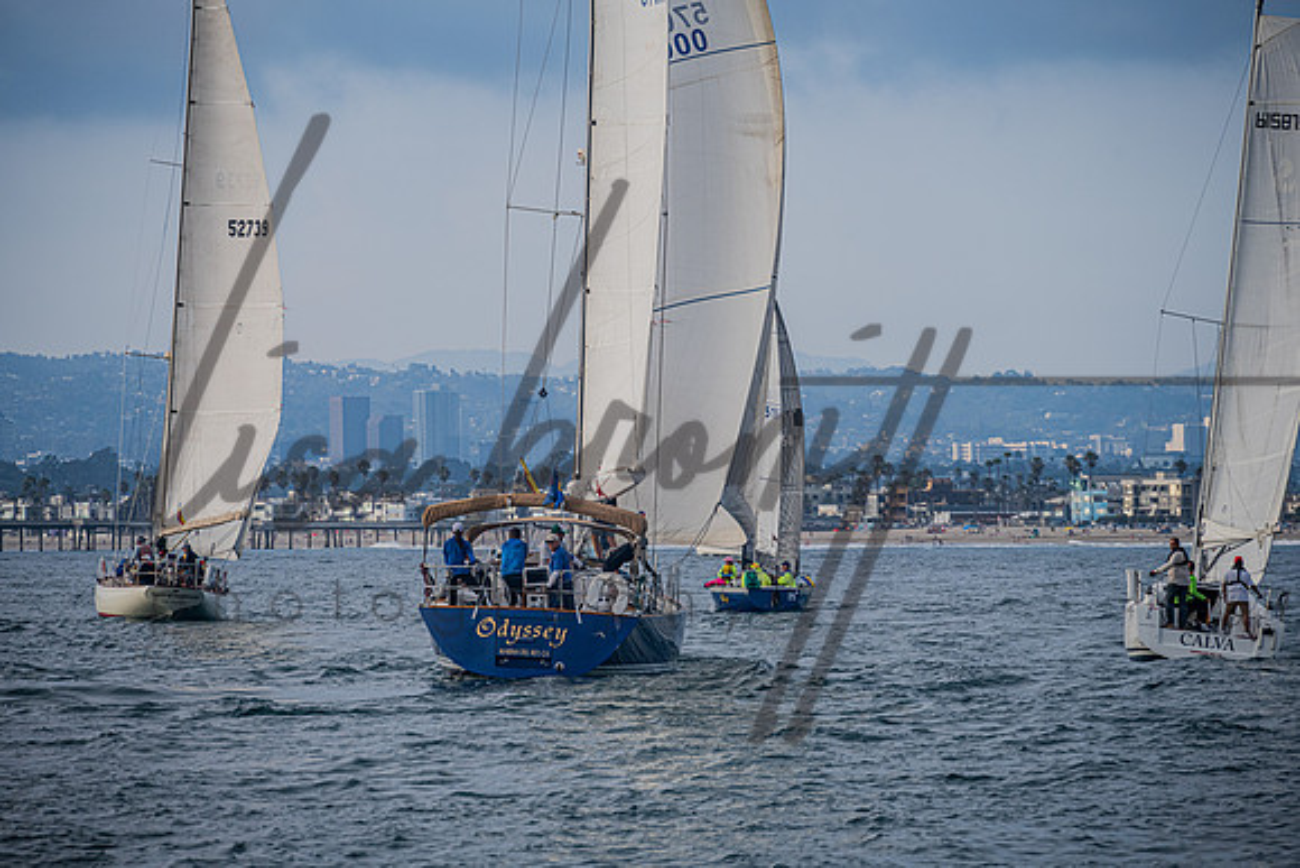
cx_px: 637
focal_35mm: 207
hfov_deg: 9.9
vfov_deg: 6.6
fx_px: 7483
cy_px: 434
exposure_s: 1/640
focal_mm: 200
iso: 400
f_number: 6.3
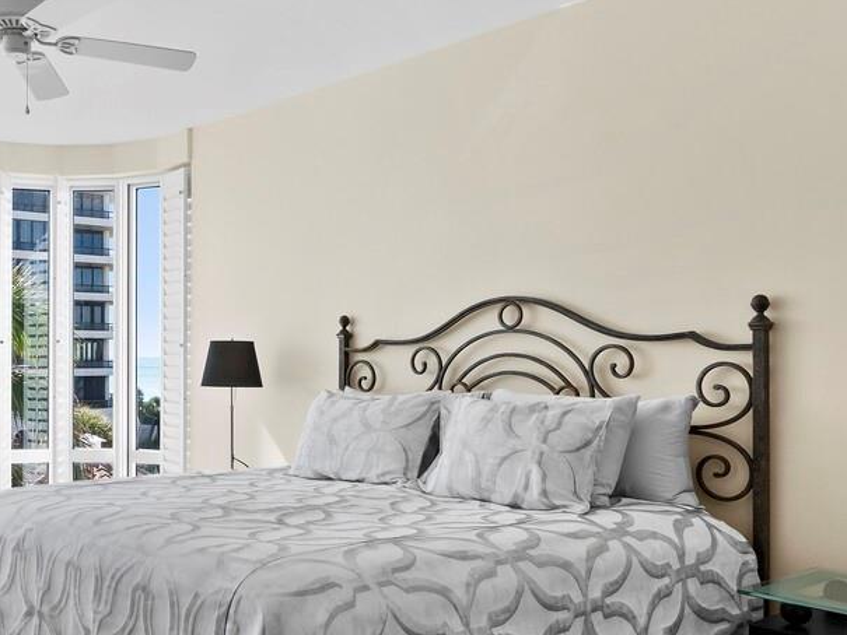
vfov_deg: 38.6
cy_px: 366
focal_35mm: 37
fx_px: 906
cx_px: 155
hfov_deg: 47.1
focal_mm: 7
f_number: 7.1
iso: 400
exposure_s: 1/60
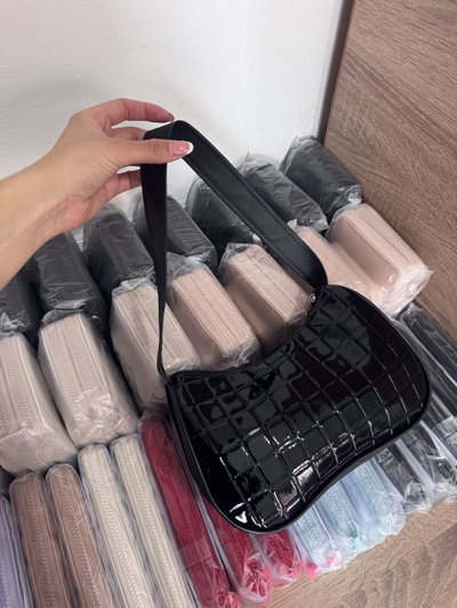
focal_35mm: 24
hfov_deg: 56.8
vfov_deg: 71.6
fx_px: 422
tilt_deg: -55.5
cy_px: 304
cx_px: 228
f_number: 1.78
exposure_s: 1/96
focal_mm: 6.76
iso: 200
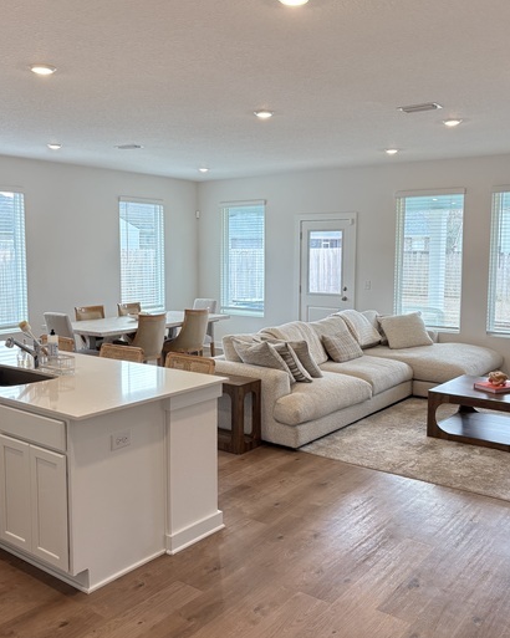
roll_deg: +0.0
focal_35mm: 33
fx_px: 623
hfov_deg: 44.5
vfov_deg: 54.2
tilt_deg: -5.0
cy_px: 305
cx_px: 246
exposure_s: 1/134
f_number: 1.6
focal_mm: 5.96
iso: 125
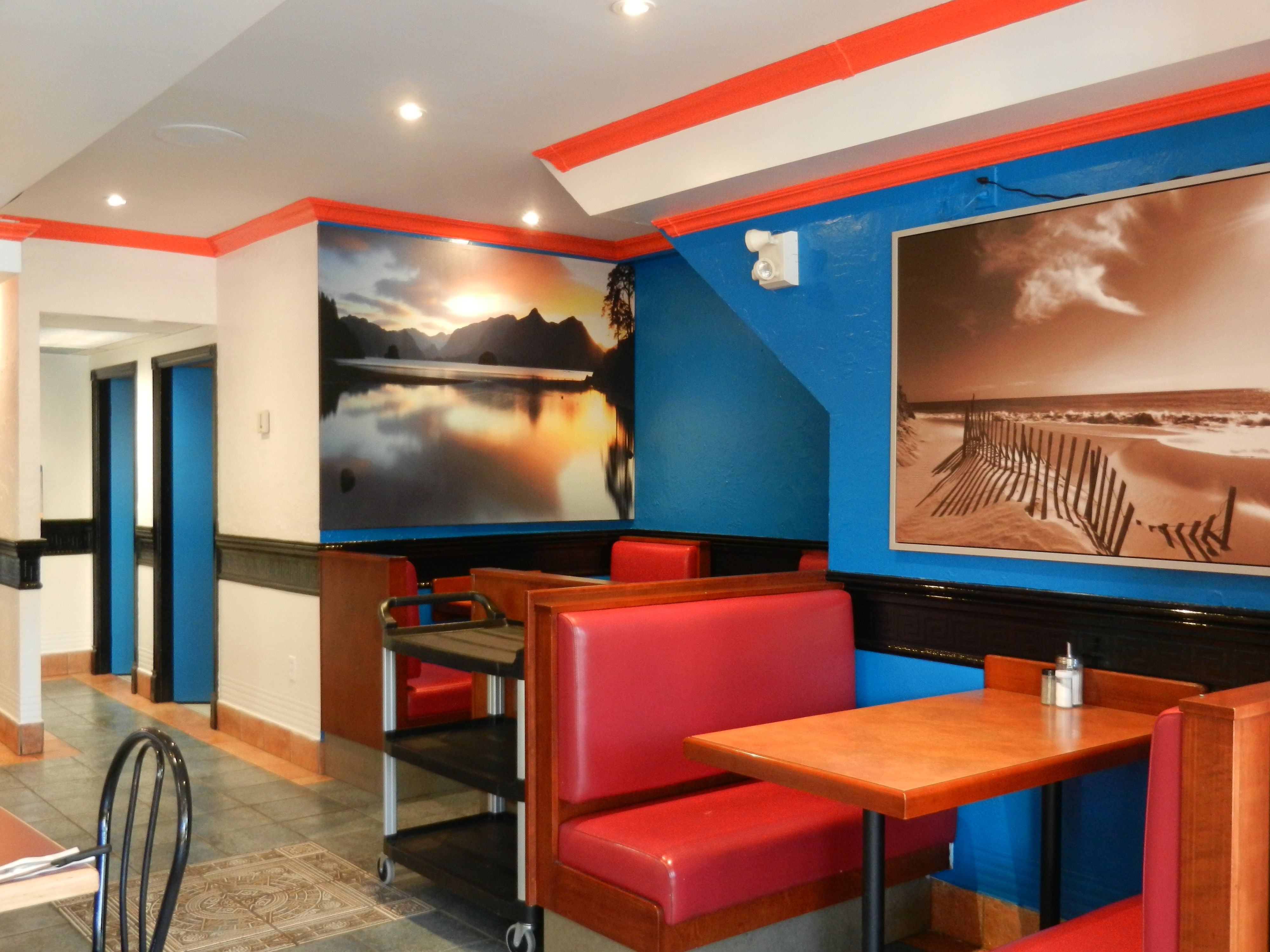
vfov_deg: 42.9
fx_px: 1211
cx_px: 635
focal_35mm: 33
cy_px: 476
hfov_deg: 55.4
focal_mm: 5.9
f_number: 3.8
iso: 400
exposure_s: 1/13
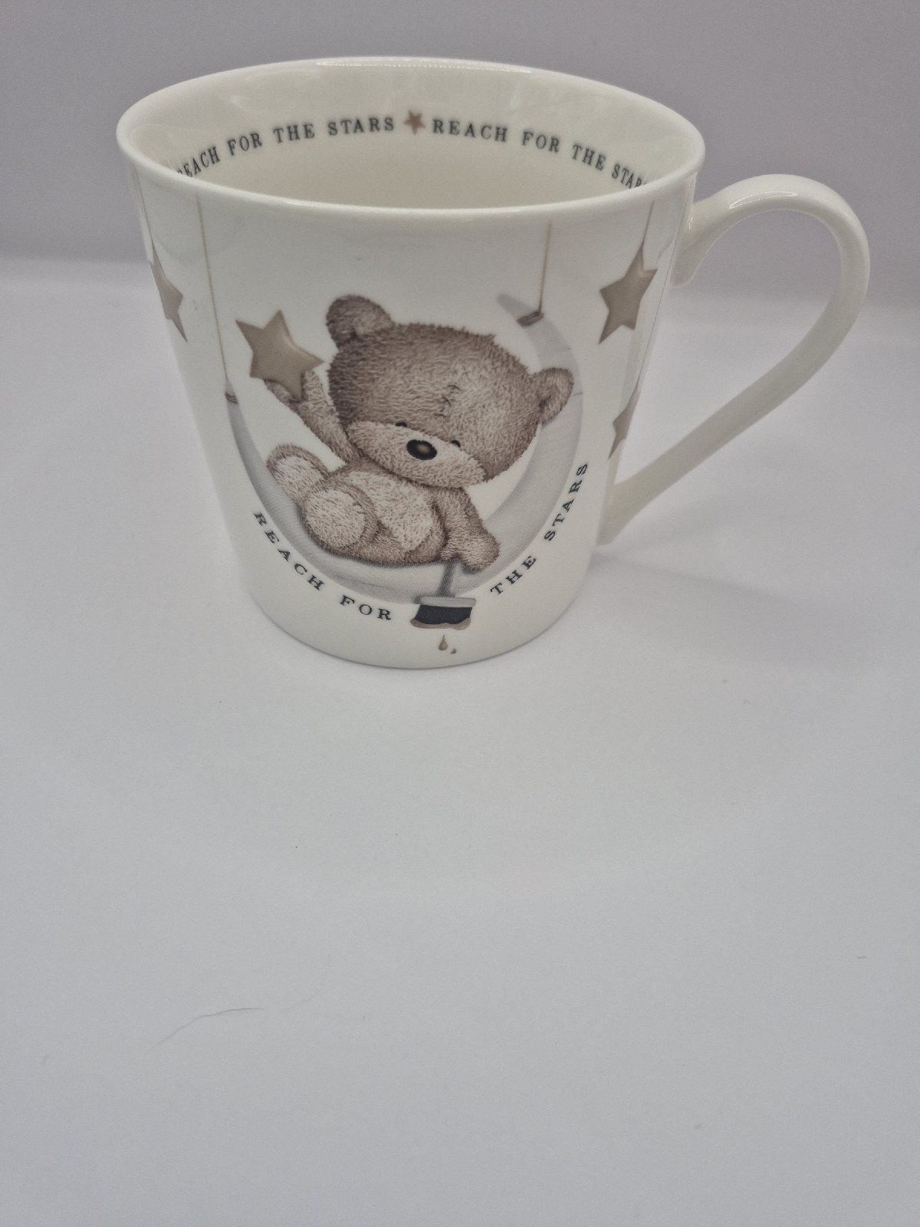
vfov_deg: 73.9
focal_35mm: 23
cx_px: 460
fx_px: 815
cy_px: 614
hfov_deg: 58.9
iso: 100
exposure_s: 1/66.2
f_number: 1.8
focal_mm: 5.4
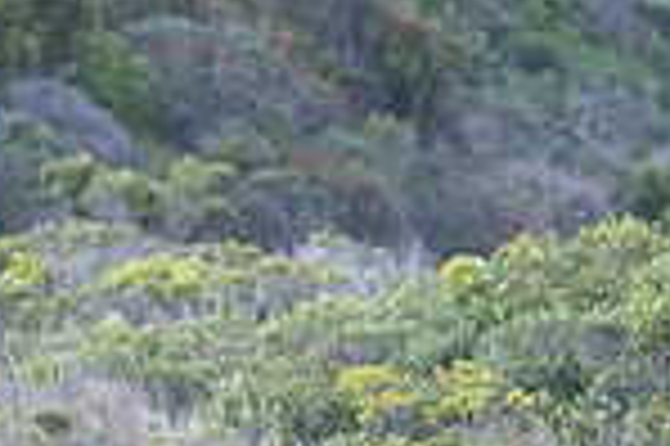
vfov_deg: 0.6
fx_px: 45658
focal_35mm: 2456
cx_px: -268
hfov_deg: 0.8
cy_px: 803
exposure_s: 1/250
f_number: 10
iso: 800
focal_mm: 600
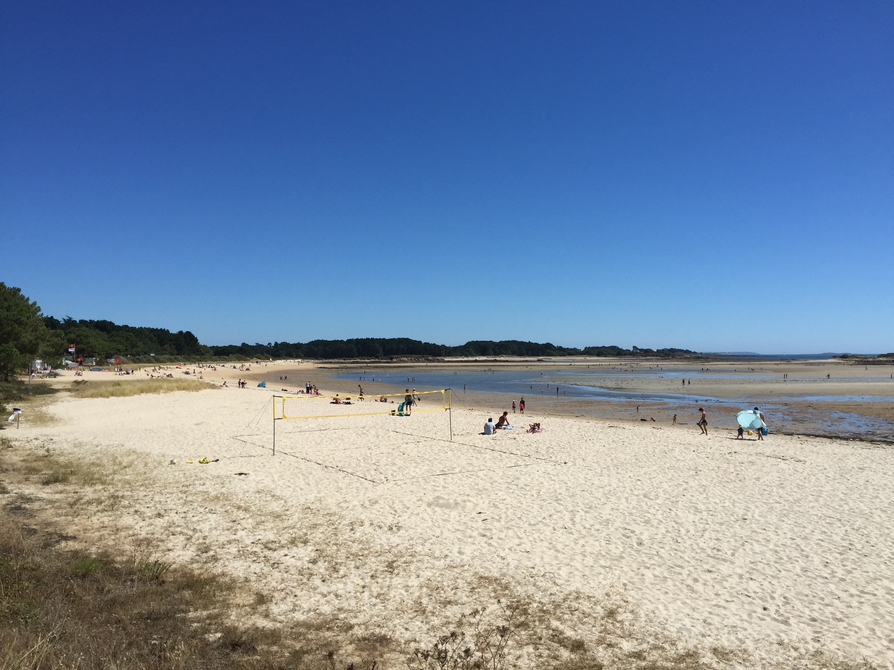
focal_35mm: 29
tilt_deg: +2.9
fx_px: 749
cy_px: 335
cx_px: 447
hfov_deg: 61.7
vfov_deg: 48.2
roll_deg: -0.5
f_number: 2.2
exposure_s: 1/3968
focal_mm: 4.15
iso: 32
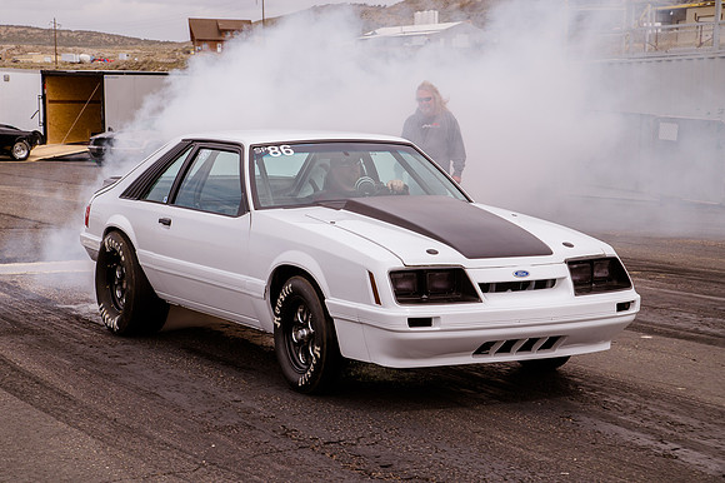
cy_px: 242
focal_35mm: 79
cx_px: 344
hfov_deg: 25.8
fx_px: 1585
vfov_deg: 17.3
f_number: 11
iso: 200
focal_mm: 75
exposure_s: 1/320
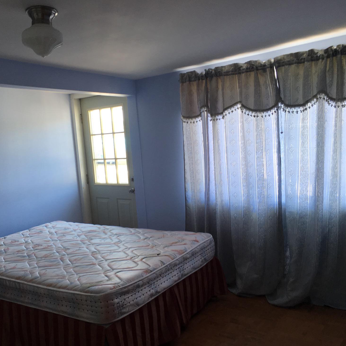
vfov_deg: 46.0
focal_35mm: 36
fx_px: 407
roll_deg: +5.8
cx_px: 121
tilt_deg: -5.0
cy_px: 178
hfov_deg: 45.5
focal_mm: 4.15
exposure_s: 1/40
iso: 25
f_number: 2.2
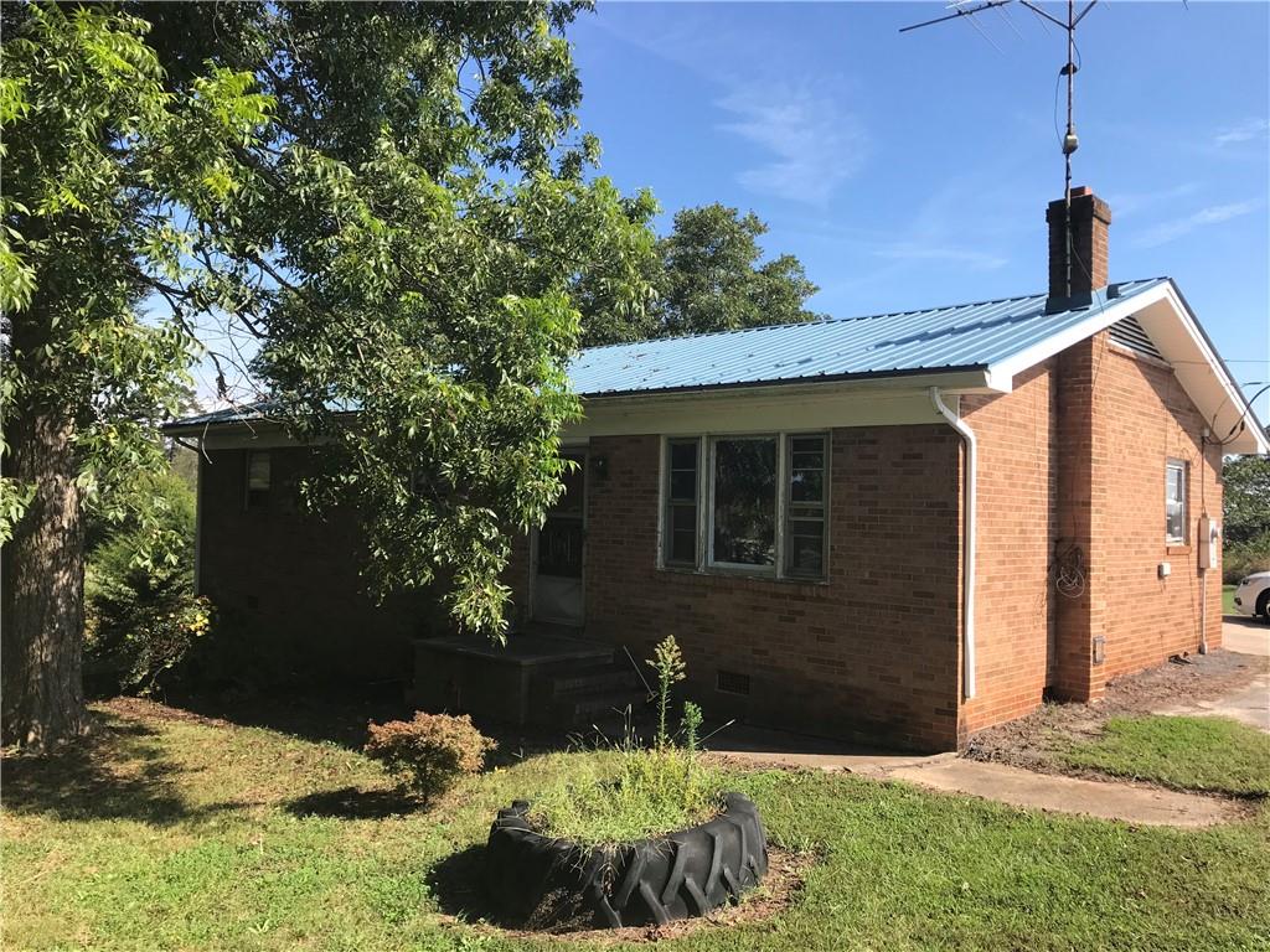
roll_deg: -2.8
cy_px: 476
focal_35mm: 28
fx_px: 1027
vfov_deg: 49.7
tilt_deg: +2.6
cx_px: 635
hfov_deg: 63.4
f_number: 1.8
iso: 20
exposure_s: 1/1182
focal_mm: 3.99
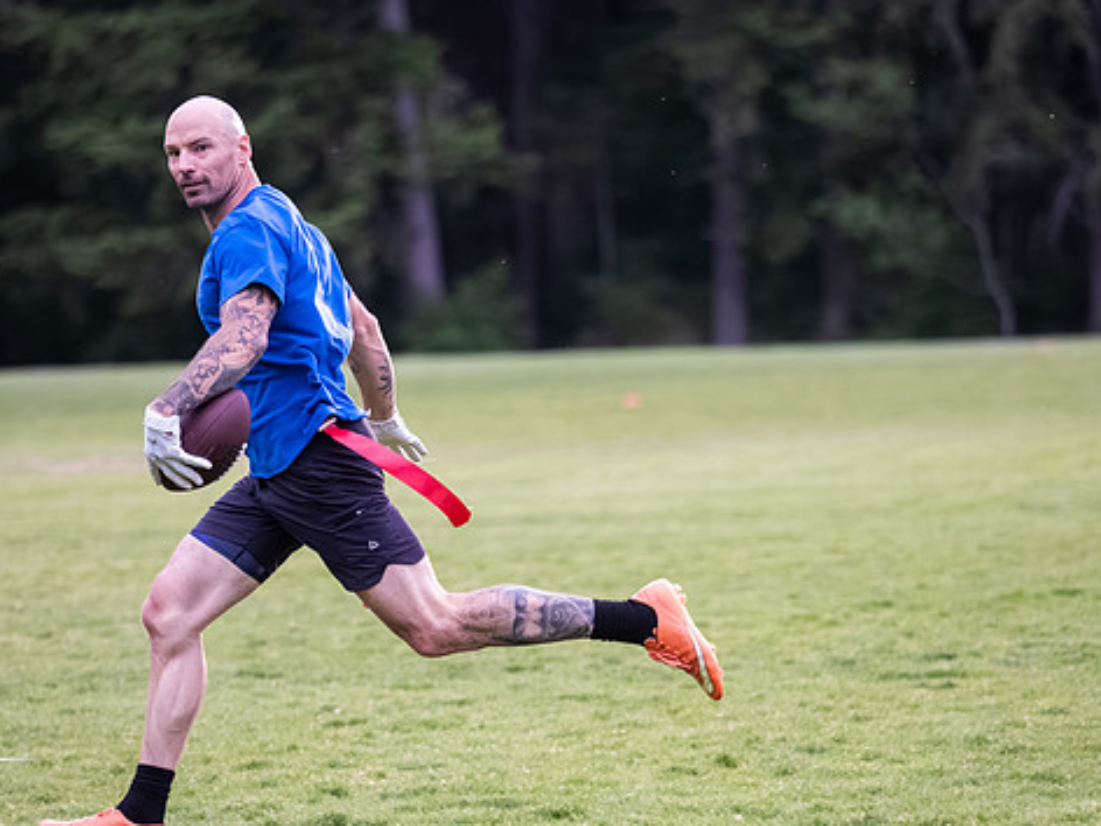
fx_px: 11736
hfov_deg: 5.4
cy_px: 503
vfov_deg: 4.0
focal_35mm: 369
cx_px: 502
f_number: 2.8
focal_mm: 150
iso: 3200
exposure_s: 1/1250
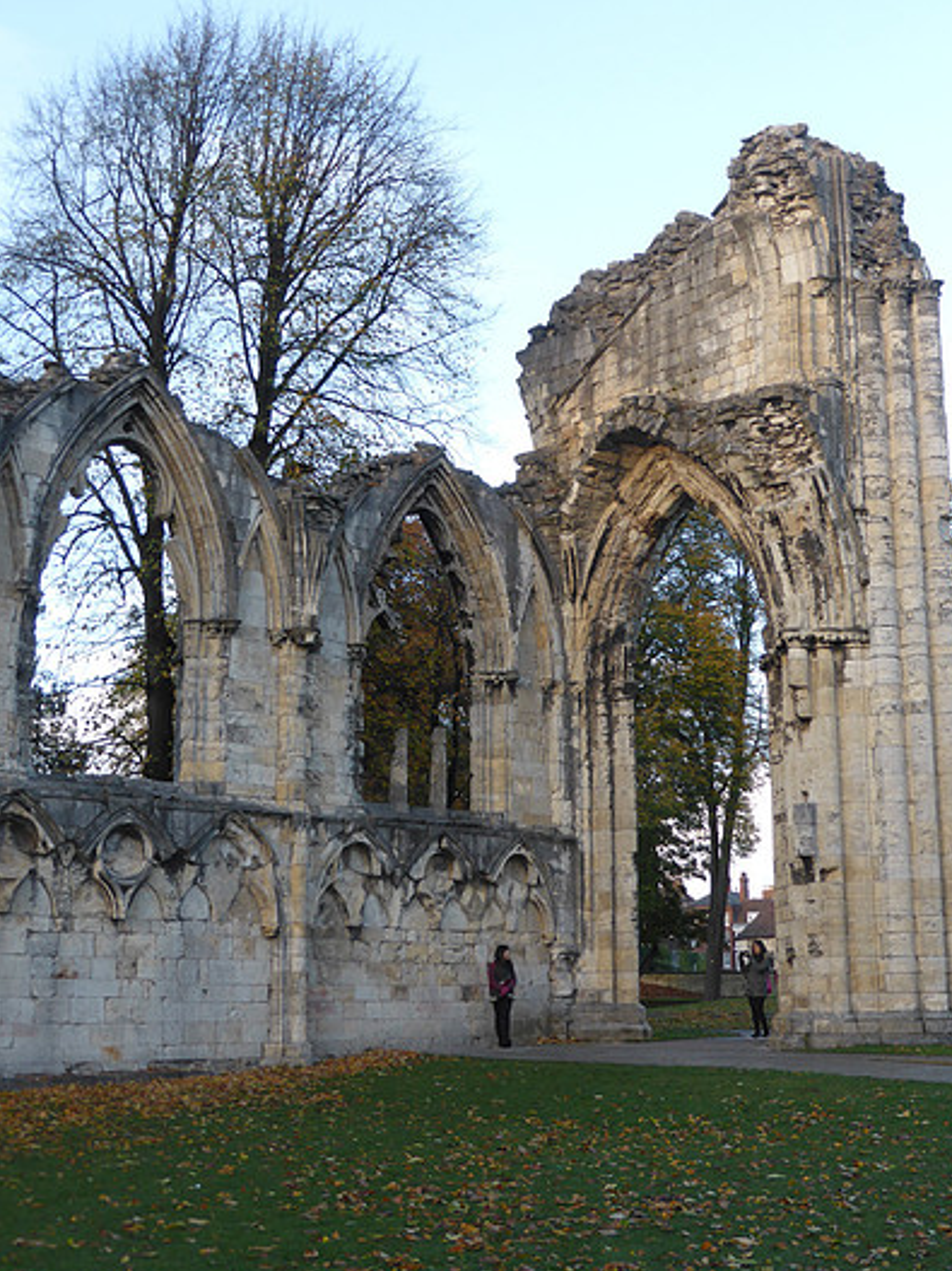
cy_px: 637
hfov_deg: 32.9
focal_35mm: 44
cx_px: 503
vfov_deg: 43.0
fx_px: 1614
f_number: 3.9
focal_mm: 6.9
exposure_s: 1/60
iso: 100
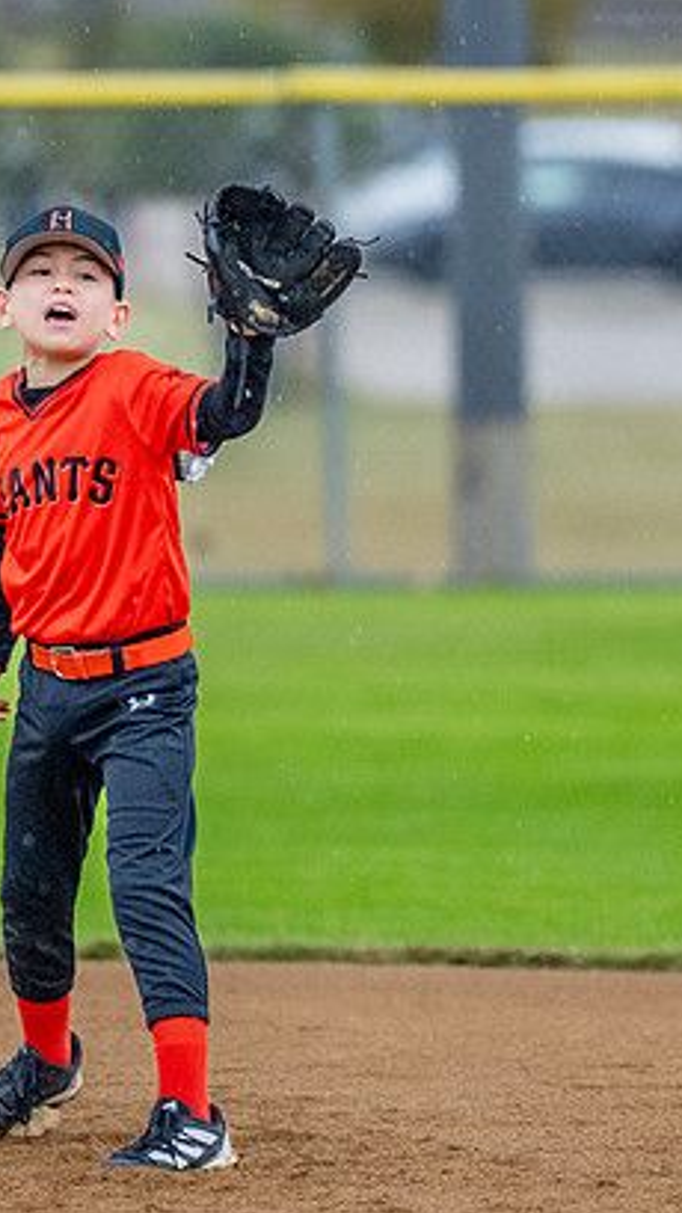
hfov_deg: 2.0
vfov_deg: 3.5
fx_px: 19937
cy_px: 554
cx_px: 253
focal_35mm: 620
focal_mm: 200
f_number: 2.8
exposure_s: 1/1000
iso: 2000
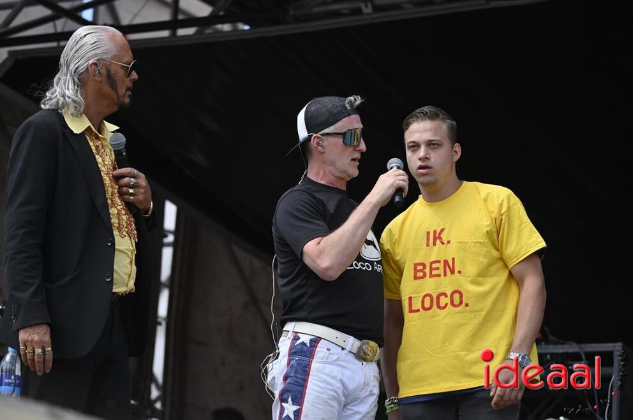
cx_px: 316
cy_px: 210
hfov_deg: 13.7
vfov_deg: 9.1
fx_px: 2634
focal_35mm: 150
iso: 400
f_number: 4.8
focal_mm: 150
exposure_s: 1/1600
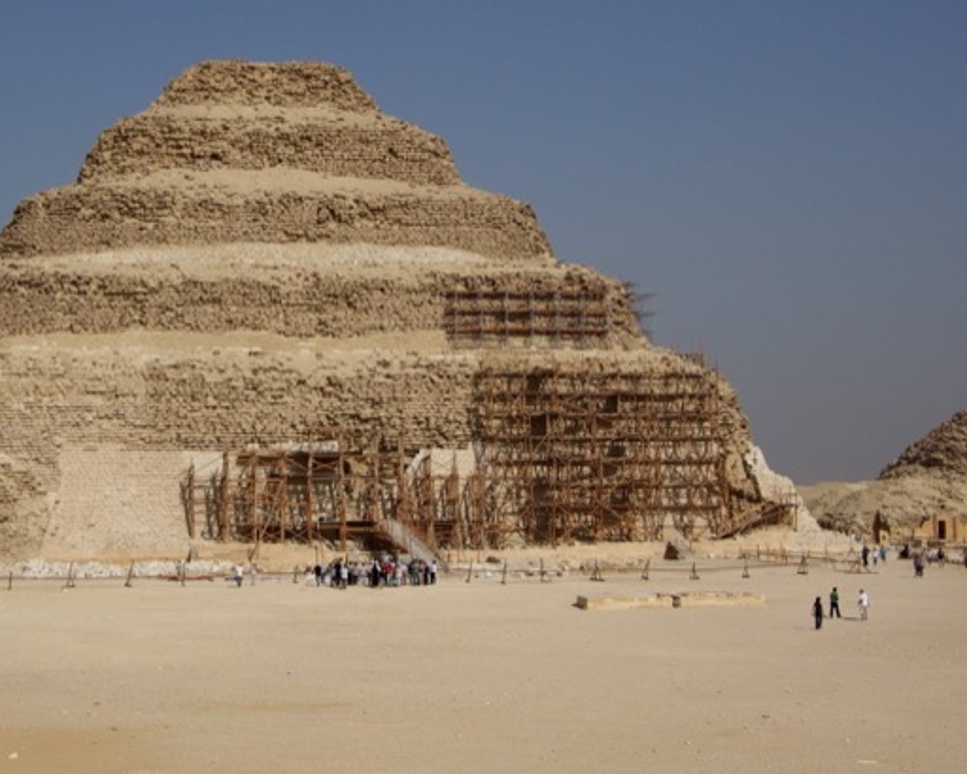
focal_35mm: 64
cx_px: 317
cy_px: 316
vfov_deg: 23.9
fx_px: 1825
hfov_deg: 29.5
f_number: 13
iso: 100
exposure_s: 1/250
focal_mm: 29
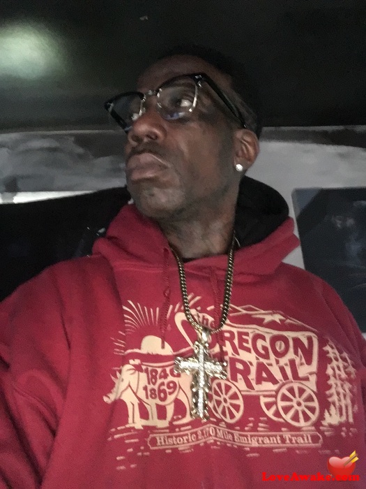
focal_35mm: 31
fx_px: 437
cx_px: 183
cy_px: 244
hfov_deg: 45.4
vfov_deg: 58.4
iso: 640
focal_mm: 2.65
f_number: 2.2
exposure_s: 1/15
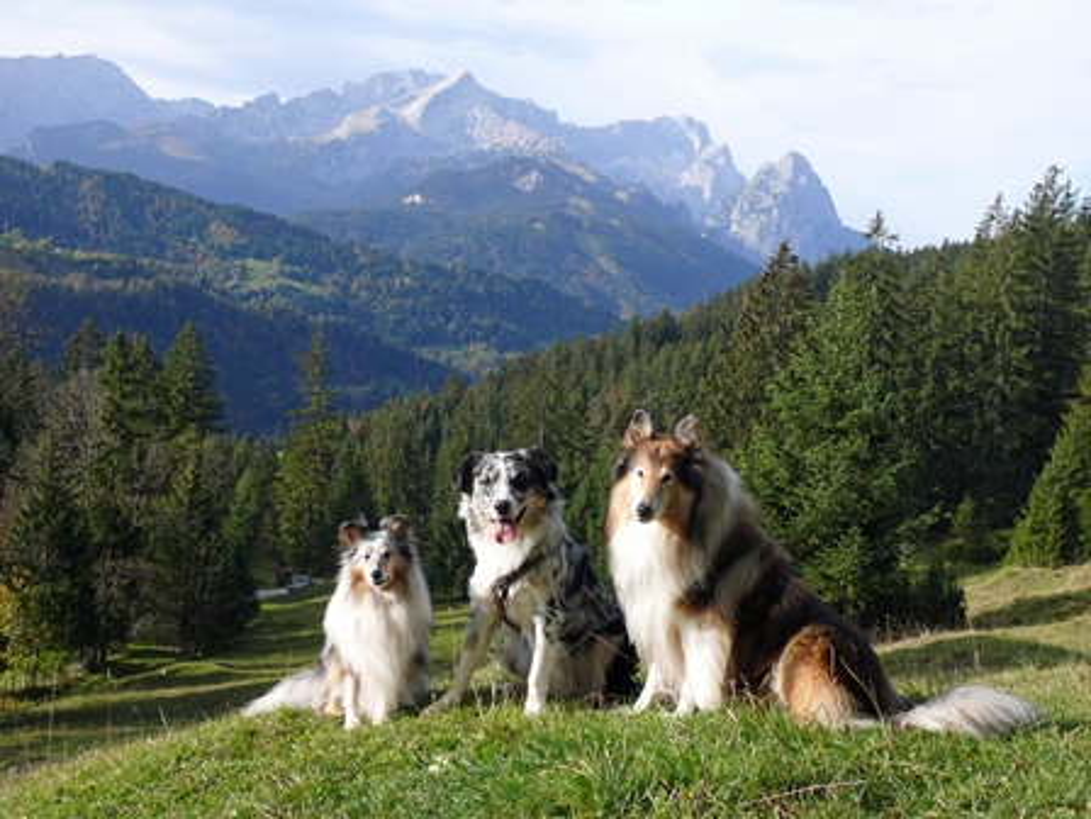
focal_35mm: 47
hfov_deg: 40.4
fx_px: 1481
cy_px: 410
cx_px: 546
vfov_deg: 30.9
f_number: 5
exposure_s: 1/250
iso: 100
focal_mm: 10
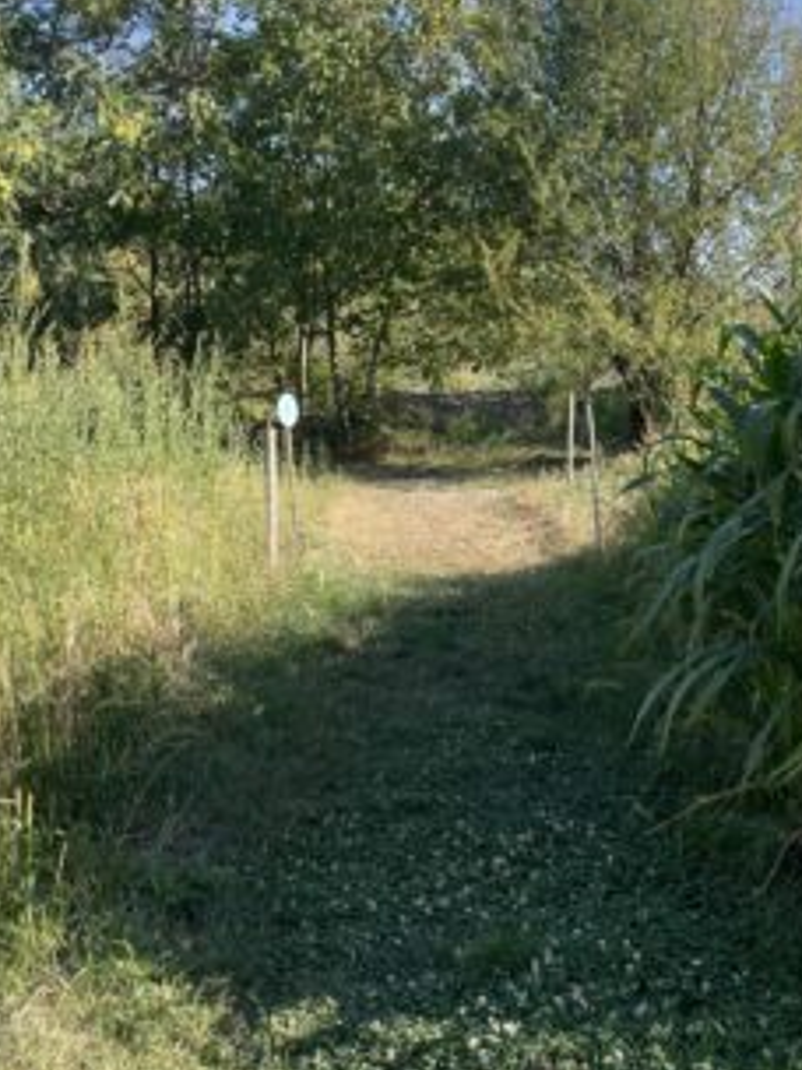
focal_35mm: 40
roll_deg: +0.6
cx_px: 485
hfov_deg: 35.8
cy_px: 410
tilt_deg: -2.1
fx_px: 1236
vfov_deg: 46.4
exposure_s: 1/1114
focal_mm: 4.2
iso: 32
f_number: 1.6
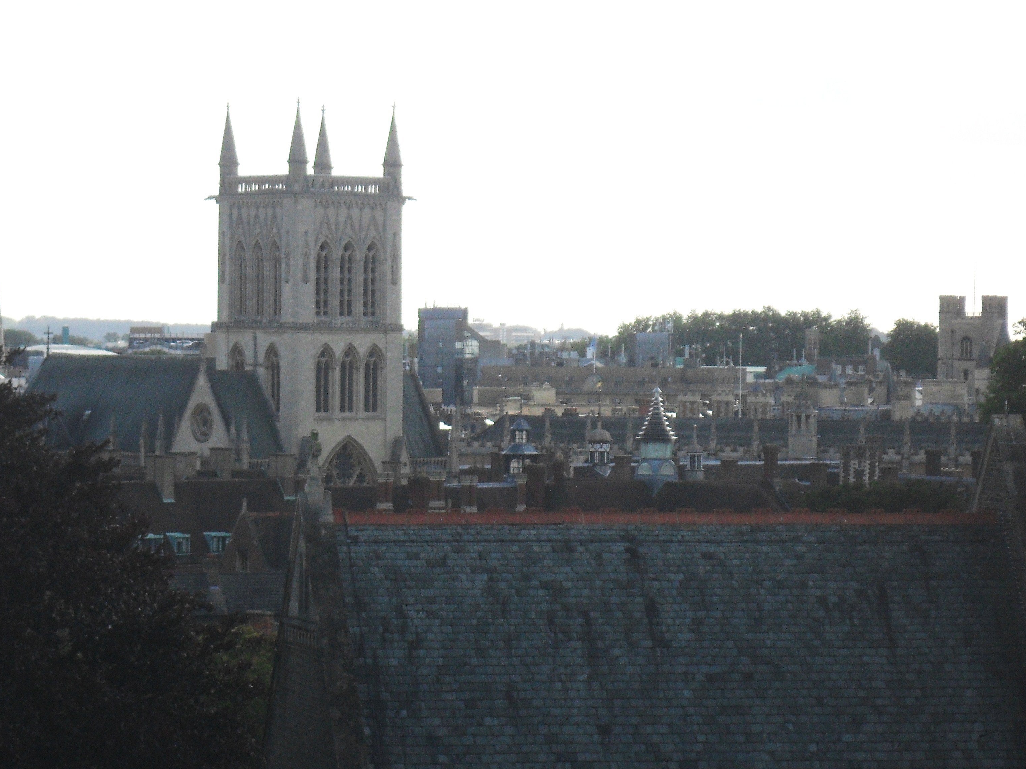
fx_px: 4890
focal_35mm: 165
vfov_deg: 9.0
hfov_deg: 12.0
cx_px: 393
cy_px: 444
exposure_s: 1/500
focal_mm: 21
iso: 80
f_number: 5.4
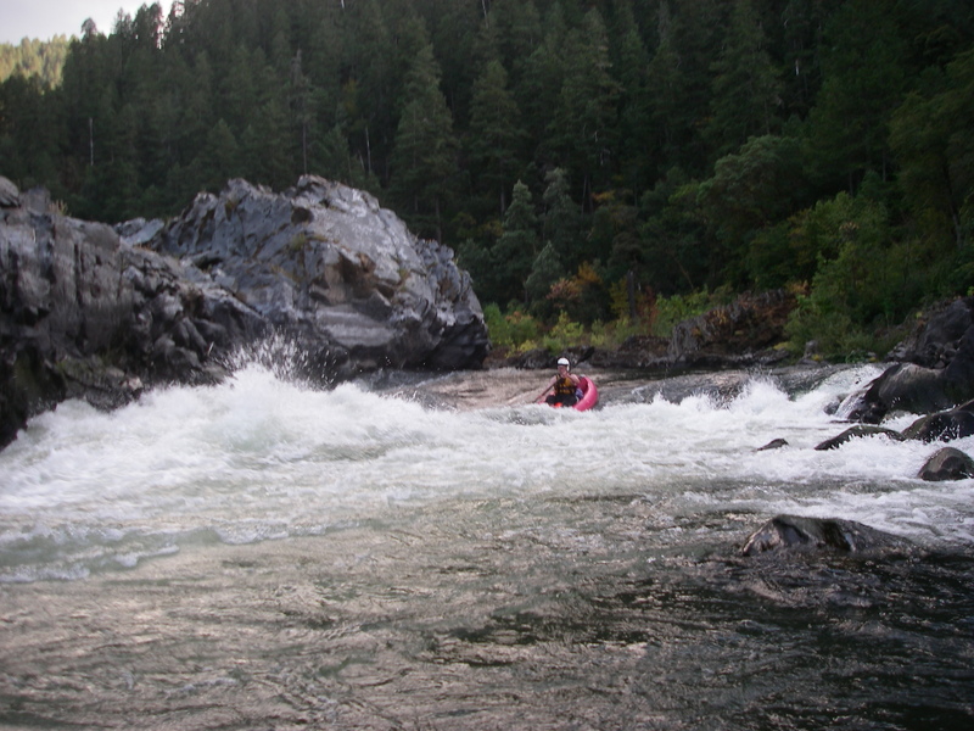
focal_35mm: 38
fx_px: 1069
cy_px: 366
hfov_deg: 49.0
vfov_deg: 37.7
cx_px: 487
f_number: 3.3
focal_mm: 6.3
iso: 64
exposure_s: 1/100
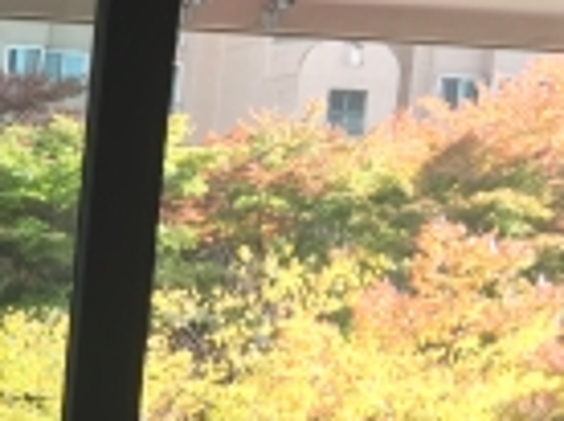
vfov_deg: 11.7
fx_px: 1919
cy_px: 719
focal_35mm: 118
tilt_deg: -11.2
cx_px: -368
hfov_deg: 15.0
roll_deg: -2.8
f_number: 2.2
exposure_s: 1/120
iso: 32
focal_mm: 4.15
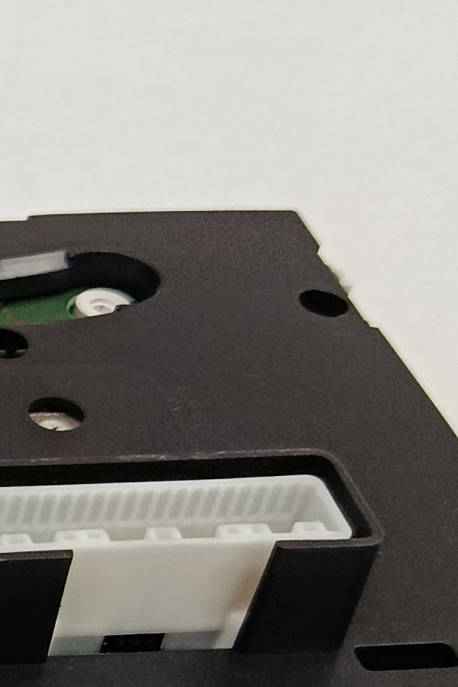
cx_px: -693
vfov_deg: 17.5
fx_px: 2175
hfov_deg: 10.2
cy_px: 678
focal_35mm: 114
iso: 1022
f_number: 1.7
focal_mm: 5.24
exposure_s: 1/100
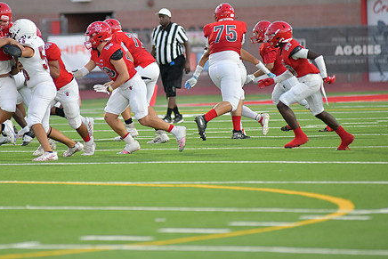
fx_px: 4302
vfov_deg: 3.4
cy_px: 88
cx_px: 139
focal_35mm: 399
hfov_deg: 5.2
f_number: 3.5
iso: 3200
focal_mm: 300
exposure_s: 1/1250
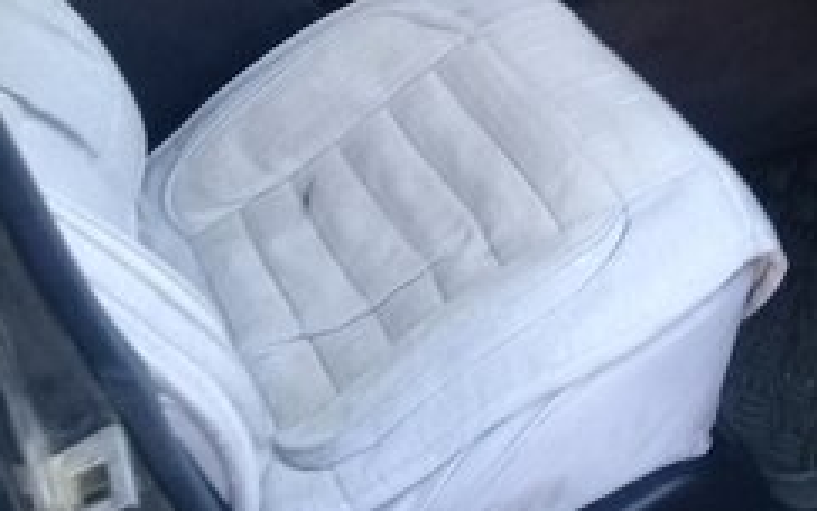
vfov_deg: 17.9
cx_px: 615
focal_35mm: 67
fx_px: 1492
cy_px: -192
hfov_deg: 30.1
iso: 80
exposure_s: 1/33
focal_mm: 3.3
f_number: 2.2
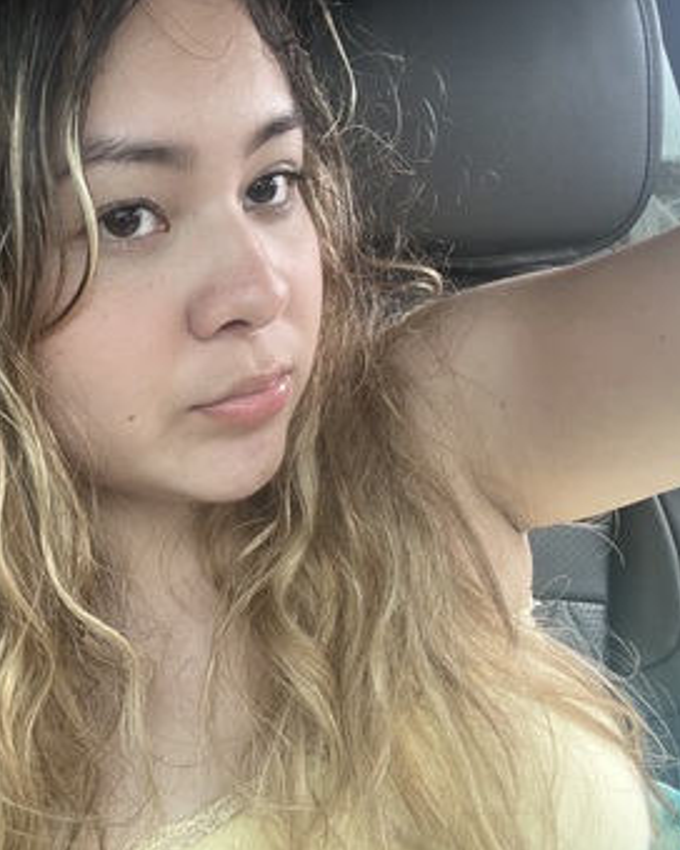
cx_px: 158
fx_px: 830
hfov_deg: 42.9
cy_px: 404
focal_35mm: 33
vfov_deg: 54.2
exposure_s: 1/121
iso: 50
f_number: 2.2
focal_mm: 2.71
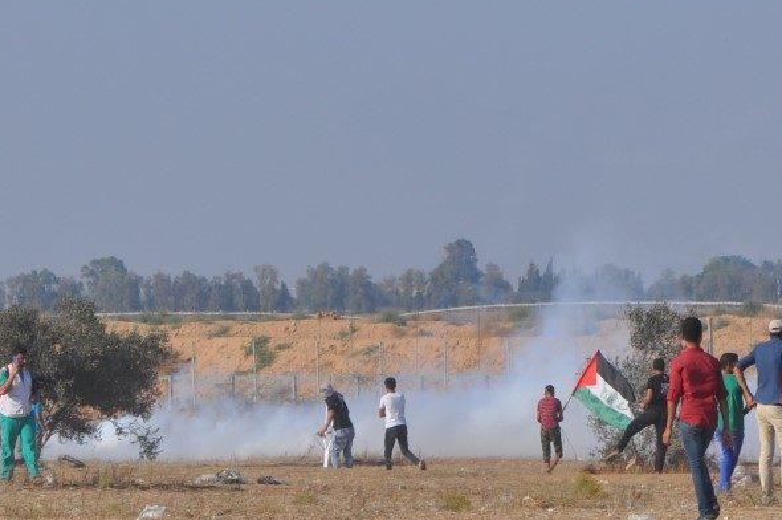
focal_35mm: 434
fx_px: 9425
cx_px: 537
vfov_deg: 3.2
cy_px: 344
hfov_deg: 4.7
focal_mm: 105
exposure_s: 1/400
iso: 200
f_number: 10
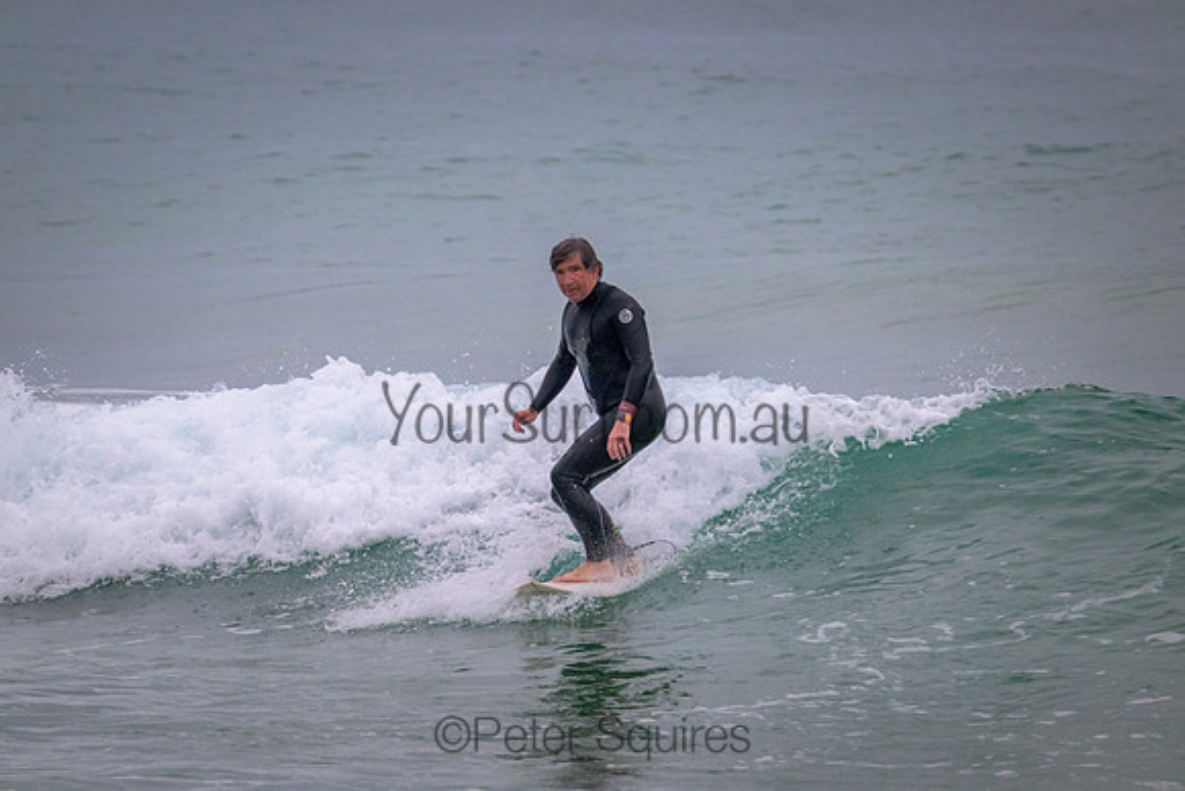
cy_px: 396
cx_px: 592
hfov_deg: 3.2
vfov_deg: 2.1
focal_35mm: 650
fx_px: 21400
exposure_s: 1/1250
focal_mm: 650
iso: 5000
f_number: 11
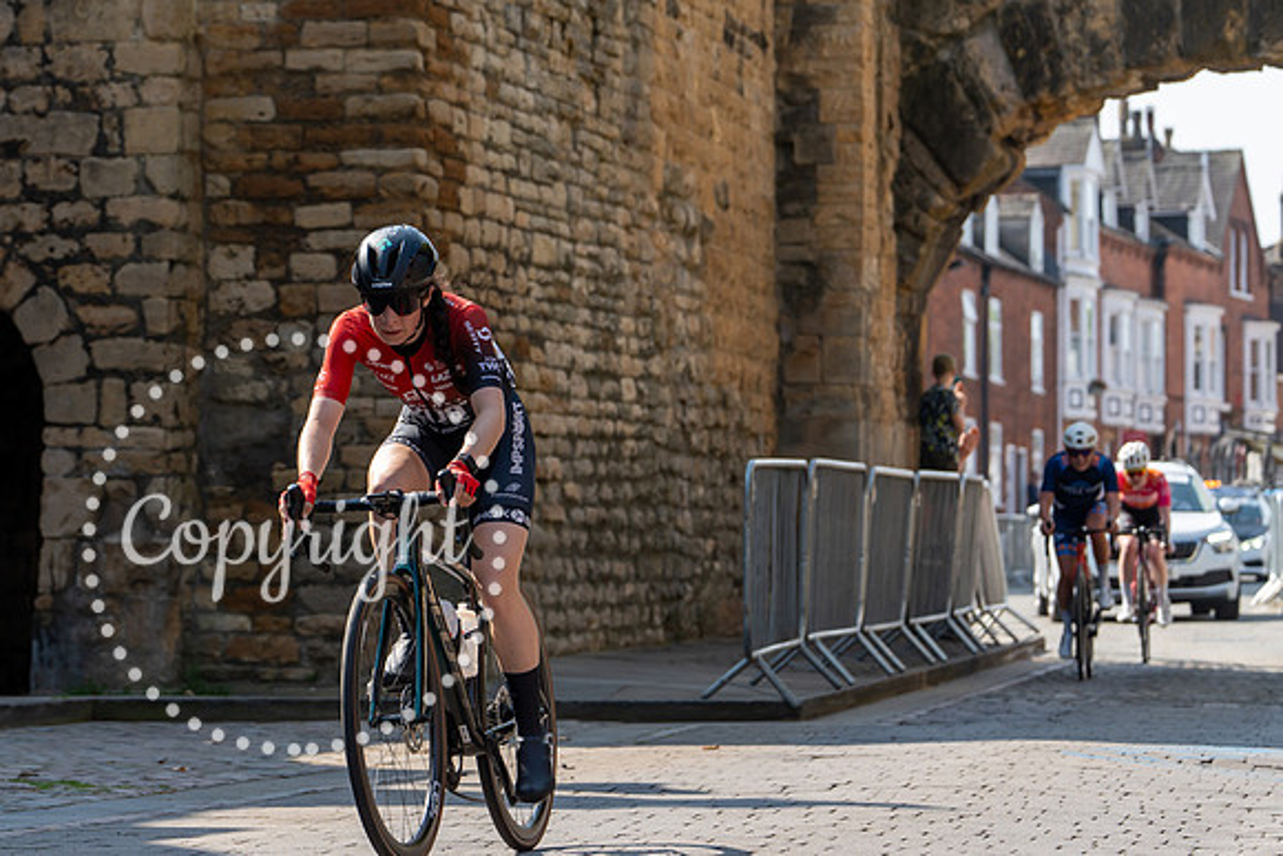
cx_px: 413
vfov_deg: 10.1
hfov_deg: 15.1
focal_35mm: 136
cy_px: 276
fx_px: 4833
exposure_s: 1/1000
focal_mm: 100
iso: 200
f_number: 4.5
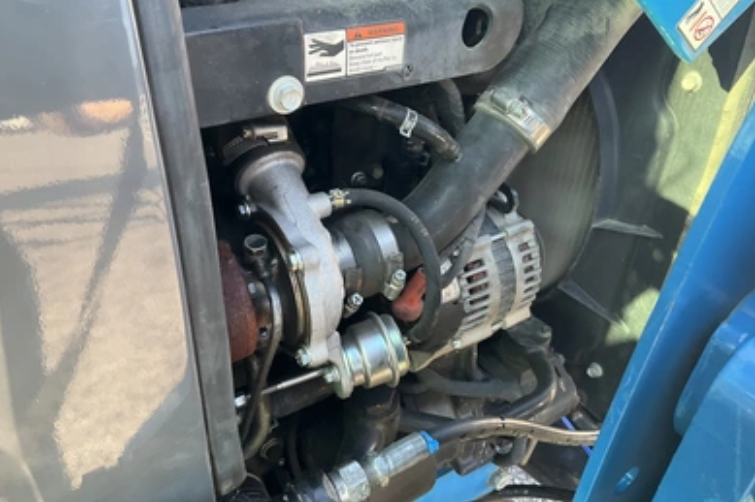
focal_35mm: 31
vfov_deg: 42.2
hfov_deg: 60.3
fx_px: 650
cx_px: 373
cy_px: 227
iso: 64
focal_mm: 3
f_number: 1.8
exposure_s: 1/113
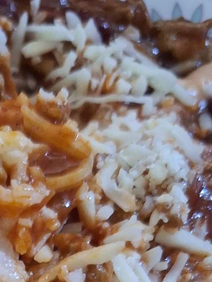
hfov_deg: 17.2
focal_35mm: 81
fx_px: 662
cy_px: 437
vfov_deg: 20.3
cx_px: -61
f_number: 1.8
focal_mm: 5.54
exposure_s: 1/25
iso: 800
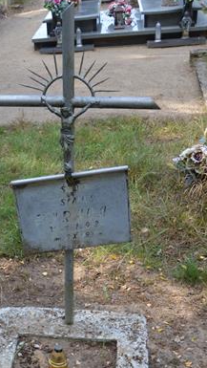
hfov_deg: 24.9
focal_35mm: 47
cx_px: 29
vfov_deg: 42.2
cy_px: 280
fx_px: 458
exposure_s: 1/125
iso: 180
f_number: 5.6
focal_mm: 18
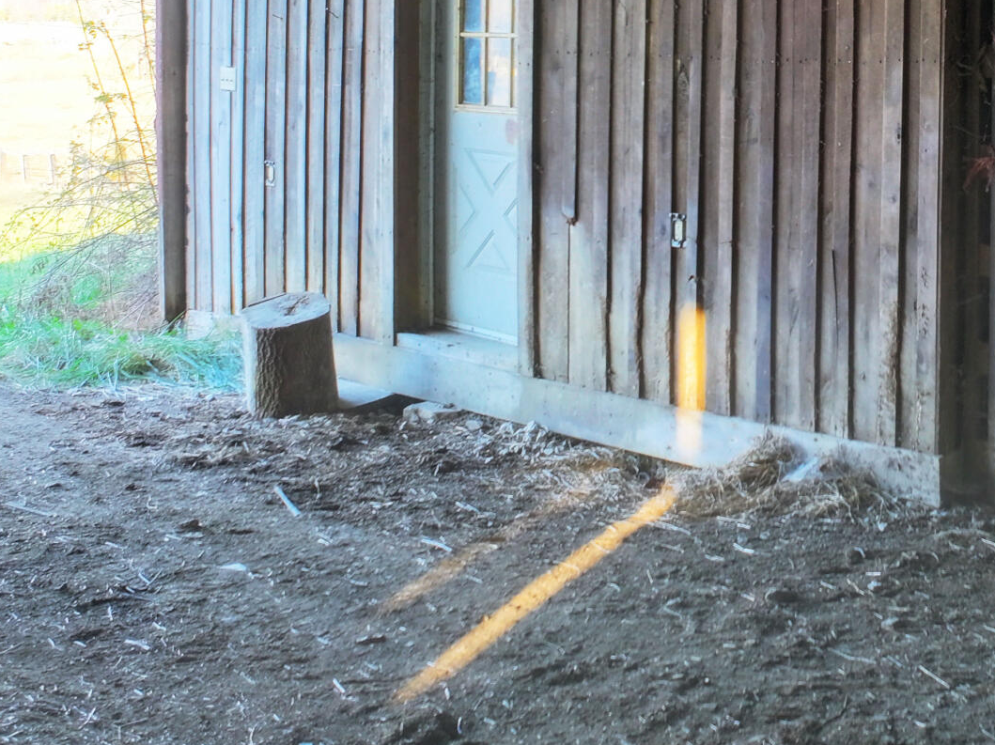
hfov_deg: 27.5
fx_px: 1953
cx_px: 900
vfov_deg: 21.2
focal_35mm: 68
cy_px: 104
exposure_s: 1/15
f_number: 2.8
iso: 120
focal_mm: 12.29
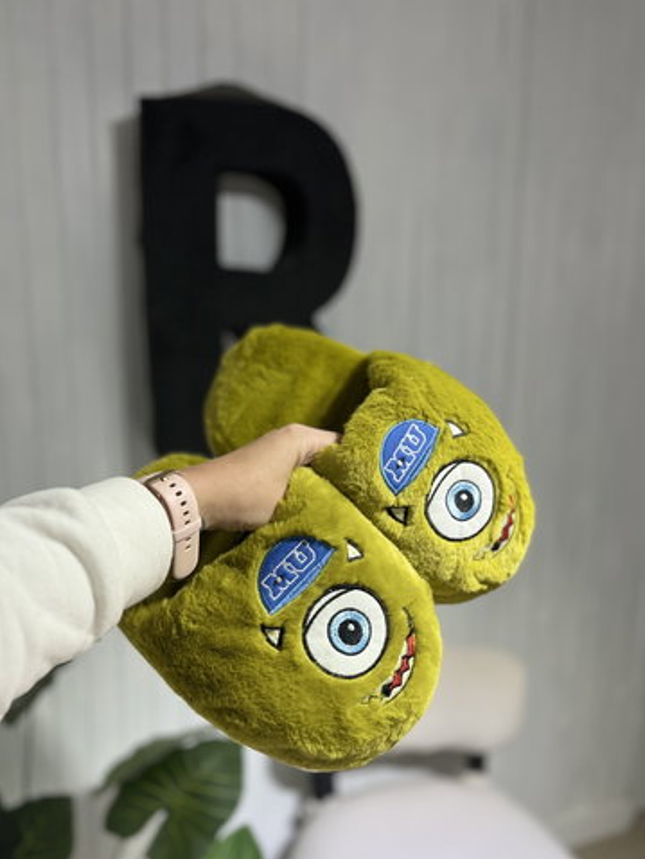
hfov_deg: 48.2
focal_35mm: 29
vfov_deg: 61.5
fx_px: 720
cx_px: 300
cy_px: 470
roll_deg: -0.2
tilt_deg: -11.4
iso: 100
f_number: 1.6
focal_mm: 5.1
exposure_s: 1/100
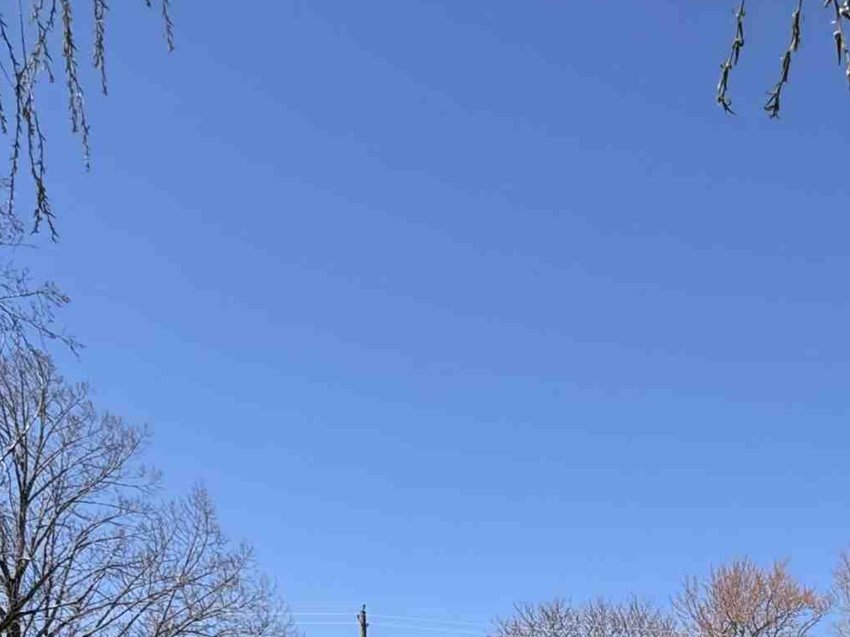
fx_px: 1031
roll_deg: -0.3
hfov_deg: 42.7
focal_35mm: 42
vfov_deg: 27.0
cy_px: 893
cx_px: 686
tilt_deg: -0.6
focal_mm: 2.22
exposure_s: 1/1217
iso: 50
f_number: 2.2
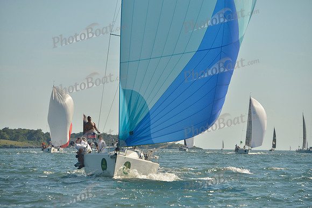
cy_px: 104
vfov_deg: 7.4
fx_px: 1604
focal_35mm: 185
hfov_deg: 11.1
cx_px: 156
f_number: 7.1
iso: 400
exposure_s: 1/1250
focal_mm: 185
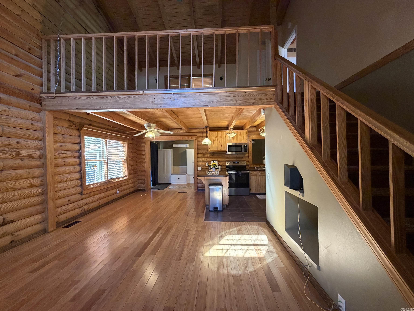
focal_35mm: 14
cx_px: 207
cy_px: 156
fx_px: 167
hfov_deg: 102.1
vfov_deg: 85.7
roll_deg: +1.0
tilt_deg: +0.4
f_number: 2.2
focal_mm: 2.22
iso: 320
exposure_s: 1/60
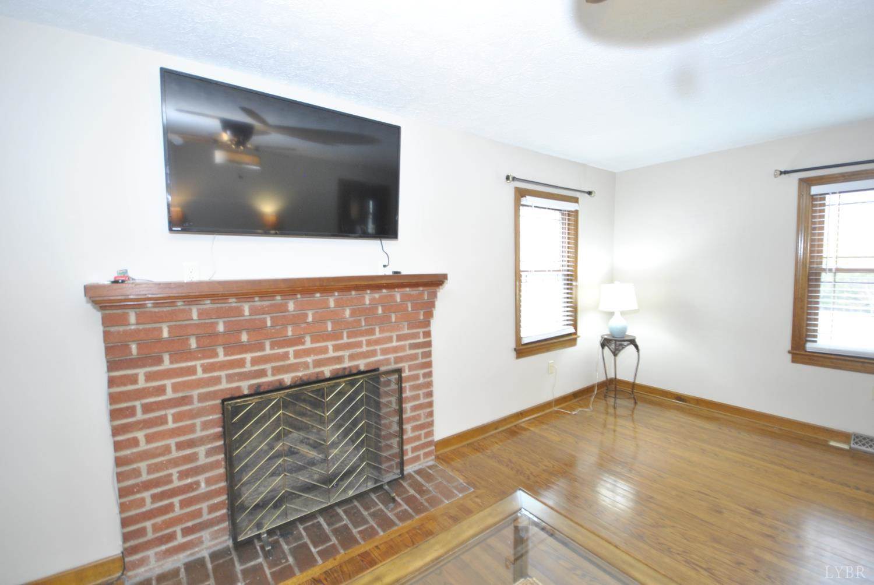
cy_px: 292
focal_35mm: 15
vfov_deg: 77.5
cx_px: 437
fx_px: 365
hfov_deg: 100.3
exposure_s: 1/10
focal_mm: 10
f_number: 4
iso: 400
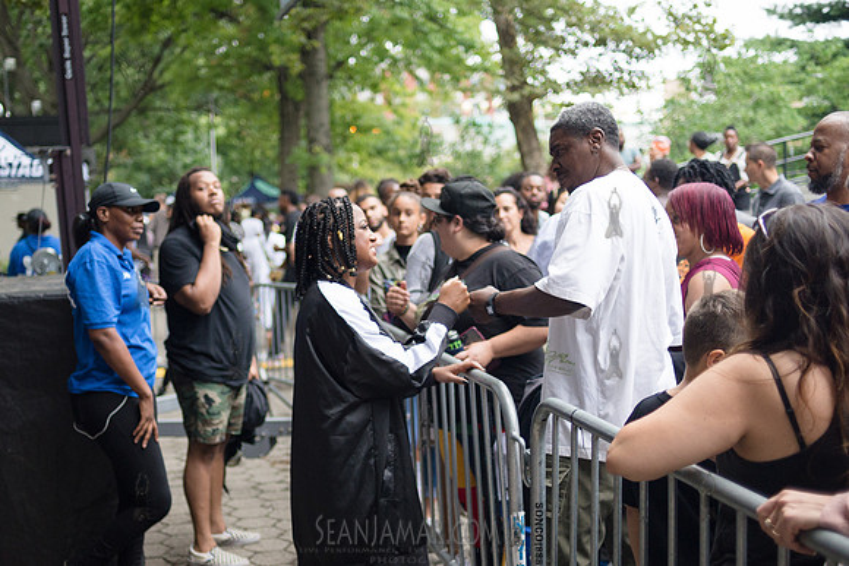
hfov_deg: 41.4
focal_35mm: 48
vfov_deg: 28.3
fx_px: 1121
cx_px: 357
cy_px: 322
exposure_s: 1/400
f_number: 2
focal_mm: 35
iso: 1250
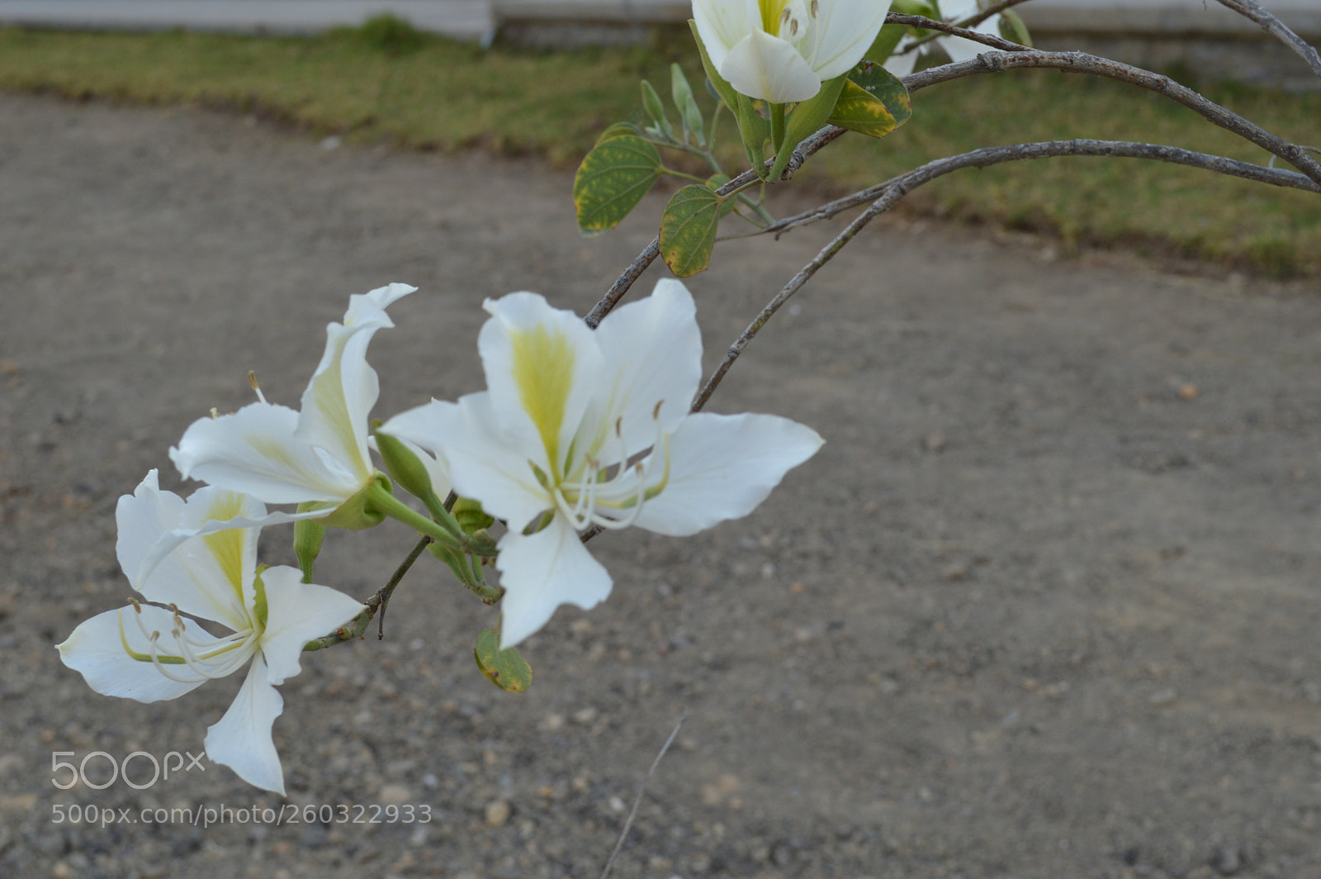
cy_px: 440
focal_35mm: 52
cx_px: 660
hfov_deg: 37.9
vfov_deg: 25.7
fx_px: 1925
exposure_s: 1/200
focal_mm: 35
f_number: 9
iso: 200
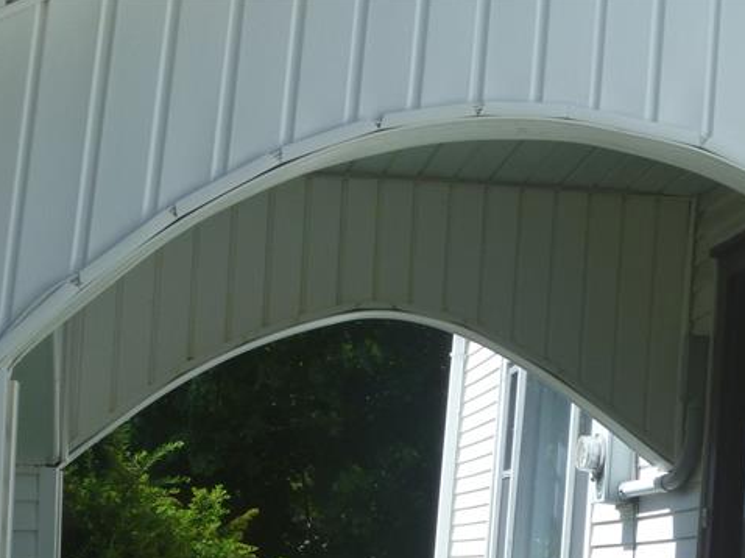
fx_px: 1613
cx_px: 539
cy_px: 592
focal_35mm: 75
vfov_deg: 18.9
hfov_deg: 25.7
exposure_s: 1/160
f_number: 5.6
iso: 80
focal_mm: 6.3
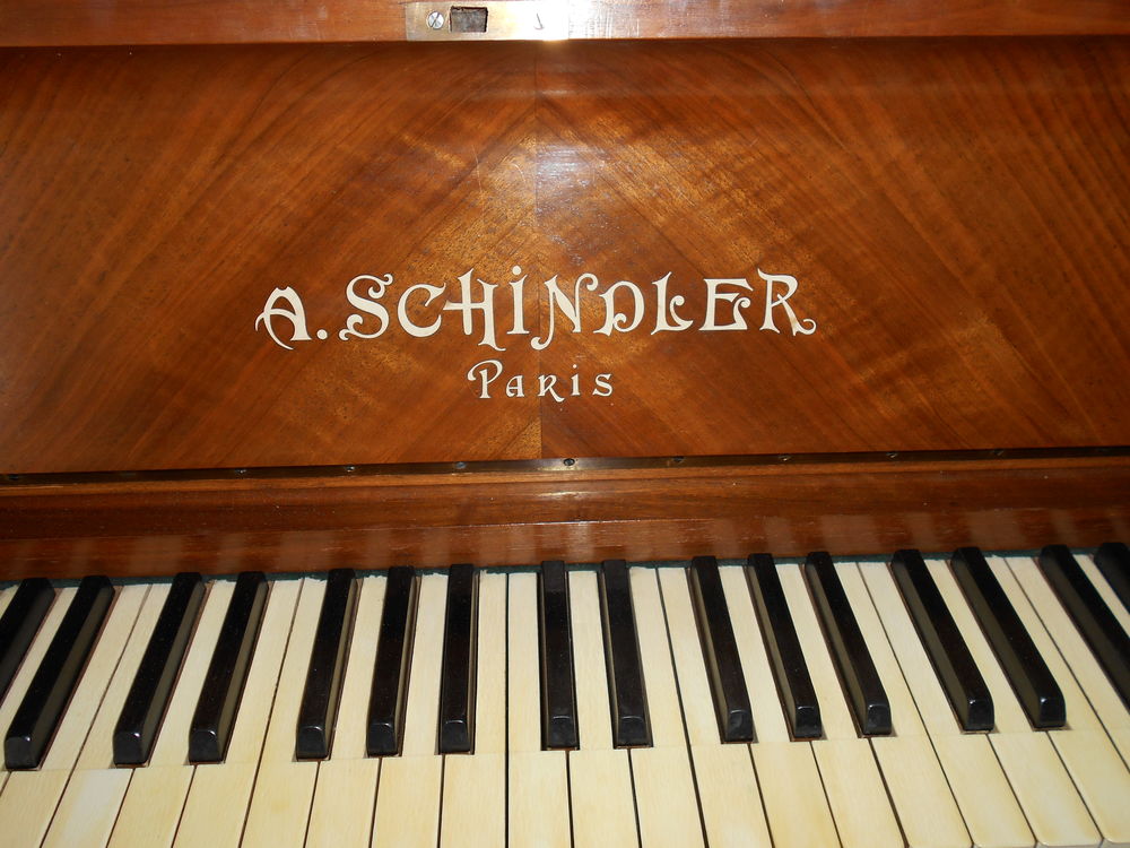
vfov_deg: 46.8
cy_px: 424
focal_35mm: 30
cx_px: 565
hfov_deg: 60.0
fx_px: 979
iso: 80
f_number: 3.4
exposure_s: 1/25
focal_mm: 5.1
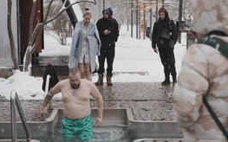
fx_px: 453
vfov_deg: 17.8
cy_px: 94
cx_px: 116
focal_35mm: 73
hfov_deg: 28.2
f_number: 2.8
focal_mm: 47
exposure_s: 1/1250
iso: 200
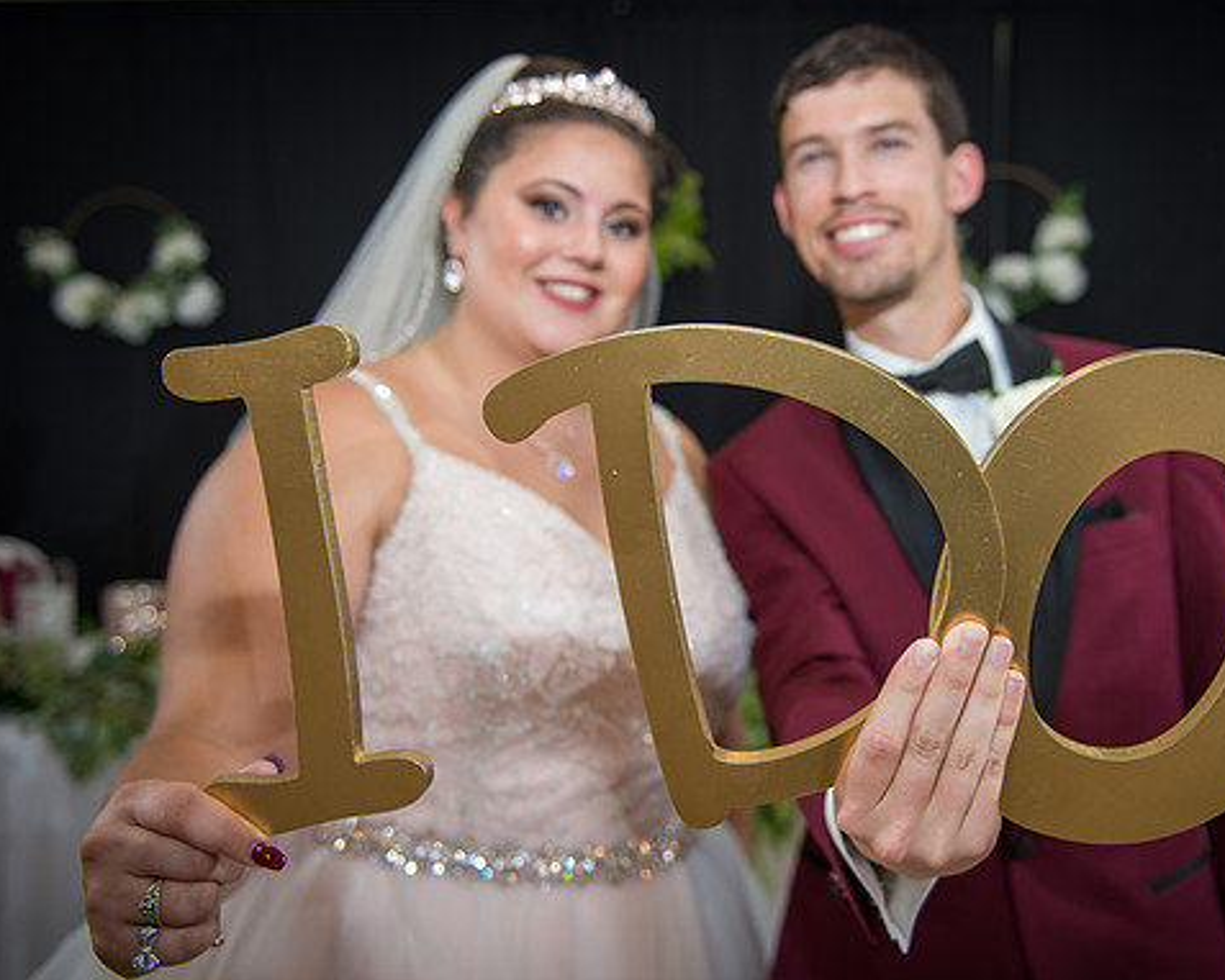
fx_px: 1269
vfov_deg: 42.2
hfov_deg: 51.3
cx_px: 715
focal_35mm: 35
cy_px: 446
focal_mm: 28
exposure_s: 1/125
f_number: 2.8
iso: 400
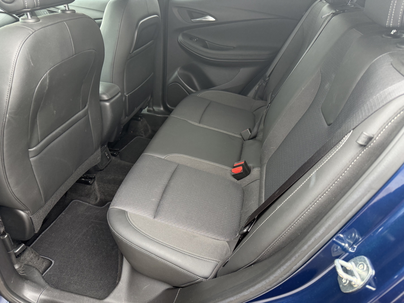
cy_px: 152
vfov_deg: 56.8
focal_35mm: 24
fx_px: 280
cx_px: 202
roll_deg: -1.1
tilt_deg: -32.2
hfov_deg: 71.6
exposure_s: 1/104
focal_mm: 6.76
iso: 200
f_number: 1.78
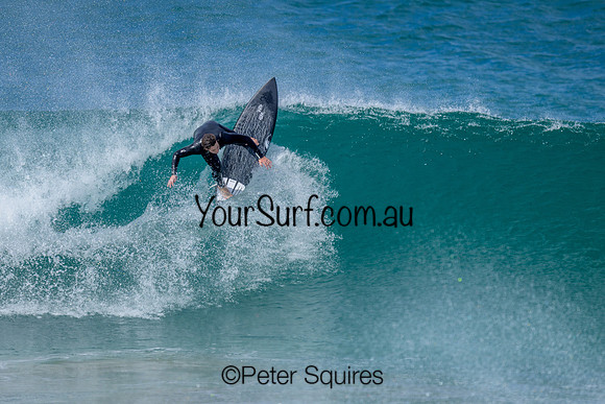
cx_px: 219
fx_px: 17143
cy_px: 198
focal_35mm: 1020
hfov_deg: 2.0
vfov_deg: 1.3
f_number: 6.3
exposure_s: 1/2000
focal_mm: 800
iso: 280
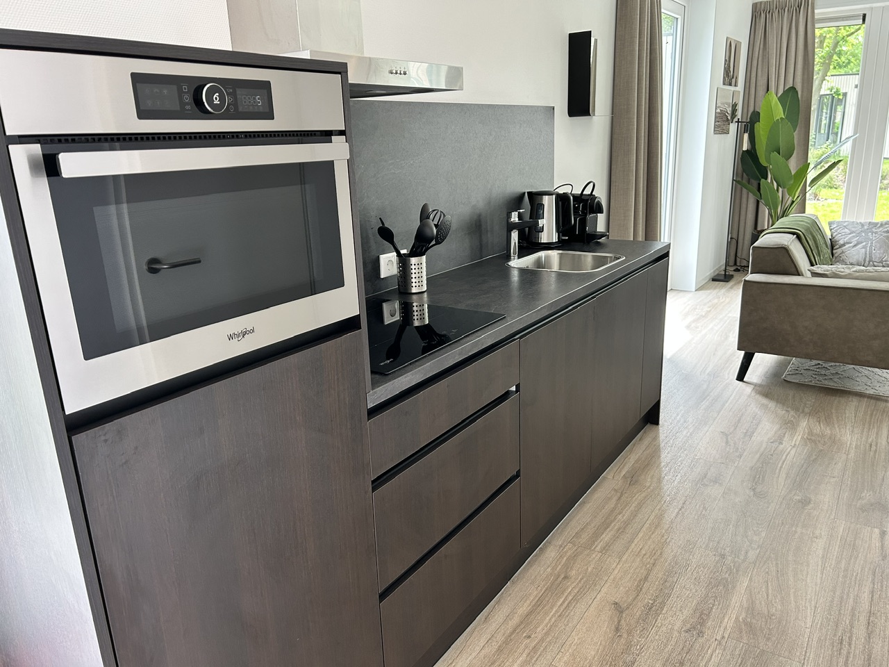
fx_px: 668
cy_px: 334
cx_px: 444
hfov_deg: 67.3
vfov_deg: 53.1
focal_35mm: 26
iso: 125
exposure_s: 1/115
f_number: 1.5
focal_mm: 5.7
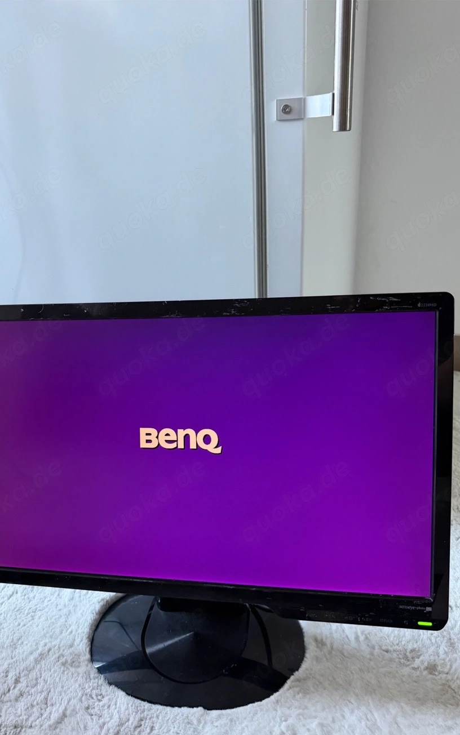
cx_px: 192
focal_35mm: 26
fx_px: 521
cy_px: 375
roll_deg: +3.9
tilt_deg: -23.0
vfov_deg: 70.4
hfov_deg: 47.4
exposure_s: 1/60
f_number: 1.78
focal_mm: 6.76
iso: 500
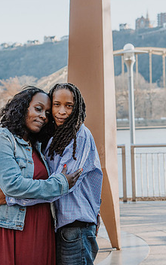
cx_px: 47
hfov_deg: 11.8
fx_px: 803
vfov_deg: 18.8
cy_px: 138
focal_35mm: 111
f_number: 5.6
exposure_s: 1/500
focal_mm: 66
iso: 400
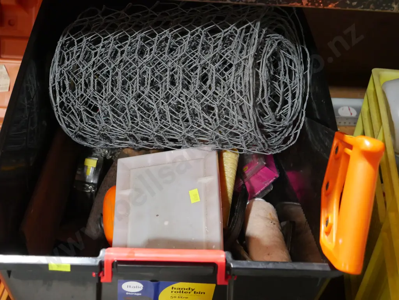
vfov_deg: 28.1
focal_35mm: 52
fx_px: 600
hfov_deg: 36.8
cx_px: 200
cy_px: 150
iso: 3200
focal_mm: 26
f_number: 5.3
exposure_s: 1/60
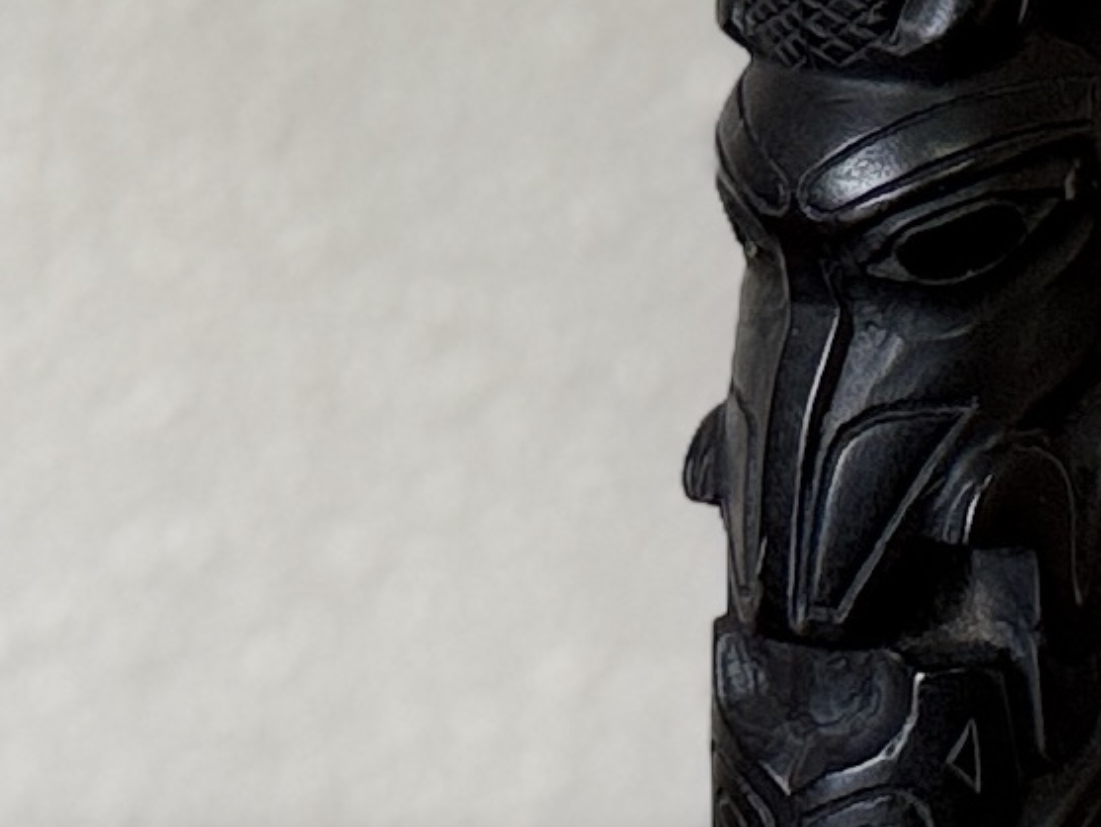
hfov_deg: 26.1
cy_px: 463
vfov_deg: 20.2
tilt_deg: -4.1
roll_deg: -0.1
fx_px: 2322
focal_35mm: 73
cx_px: 898
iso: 160
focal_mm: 6.76
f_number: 1.78
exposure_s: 1/120
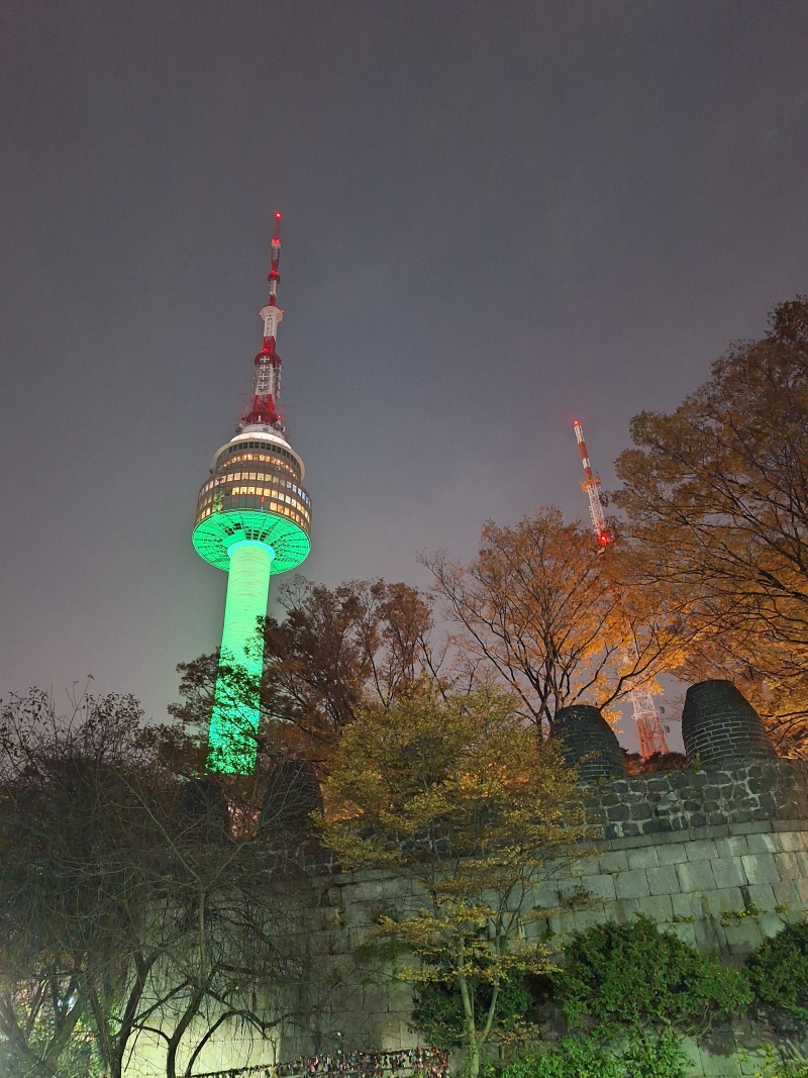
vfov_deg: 73.9
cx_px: 404
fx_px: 716
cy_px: 539
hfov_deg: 58.9
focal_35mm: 23
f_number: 1.8
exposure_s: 1/9
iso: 1600
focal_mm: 5.54
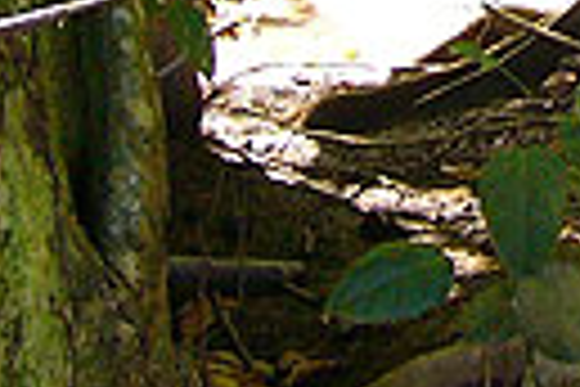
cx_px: 611
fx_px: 2046
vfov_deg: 10.3
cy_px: -248
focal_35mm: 127
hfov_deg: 15.8
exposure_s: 1/125
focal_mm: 4.6
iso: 200
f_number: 2.8
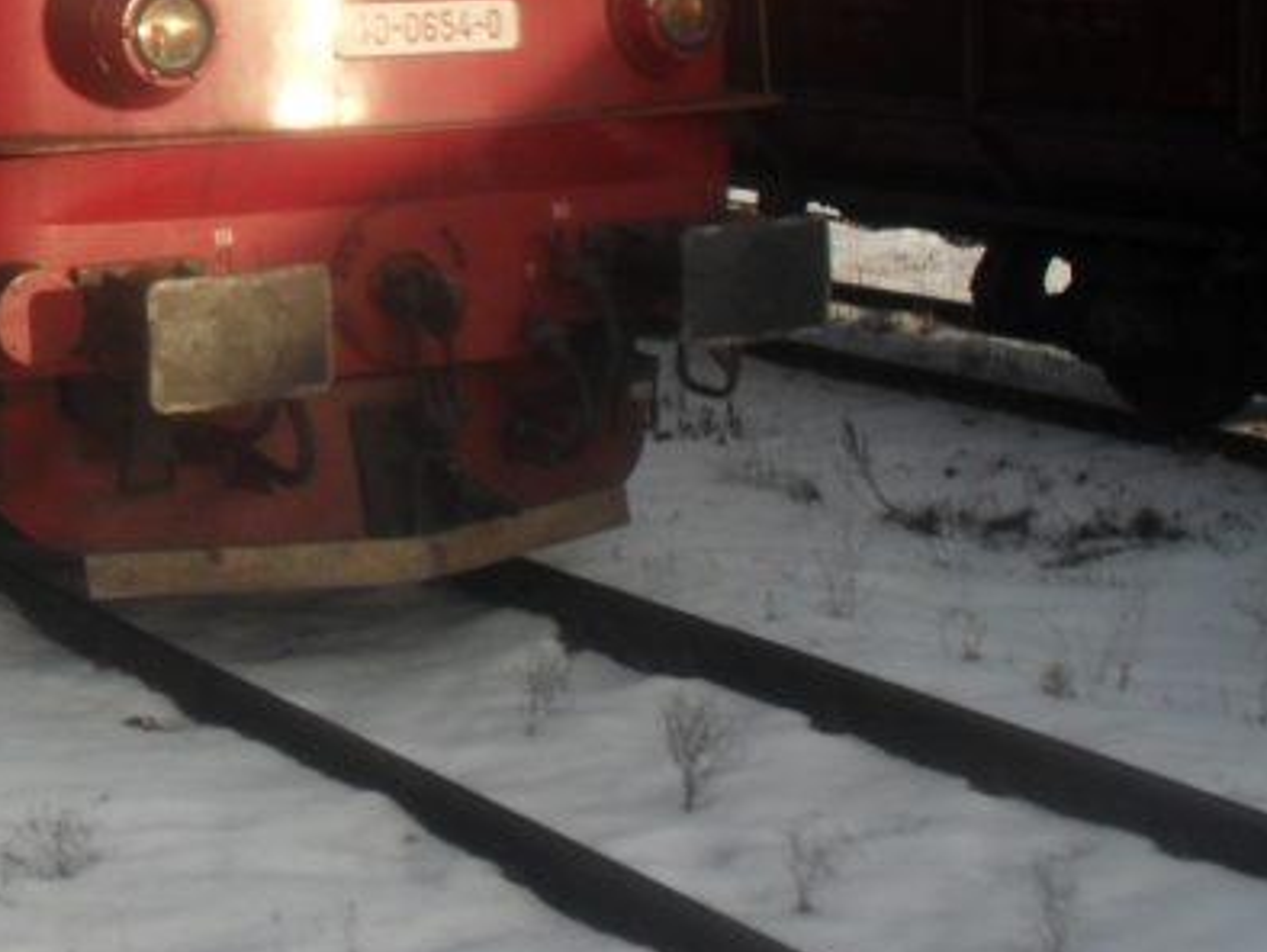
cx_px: 35
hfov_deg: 26.1
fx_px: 2600
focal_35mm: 71
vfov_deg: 20.2
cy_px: 29
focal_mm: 6.3
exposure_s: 1/125
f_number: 8.4
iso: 100
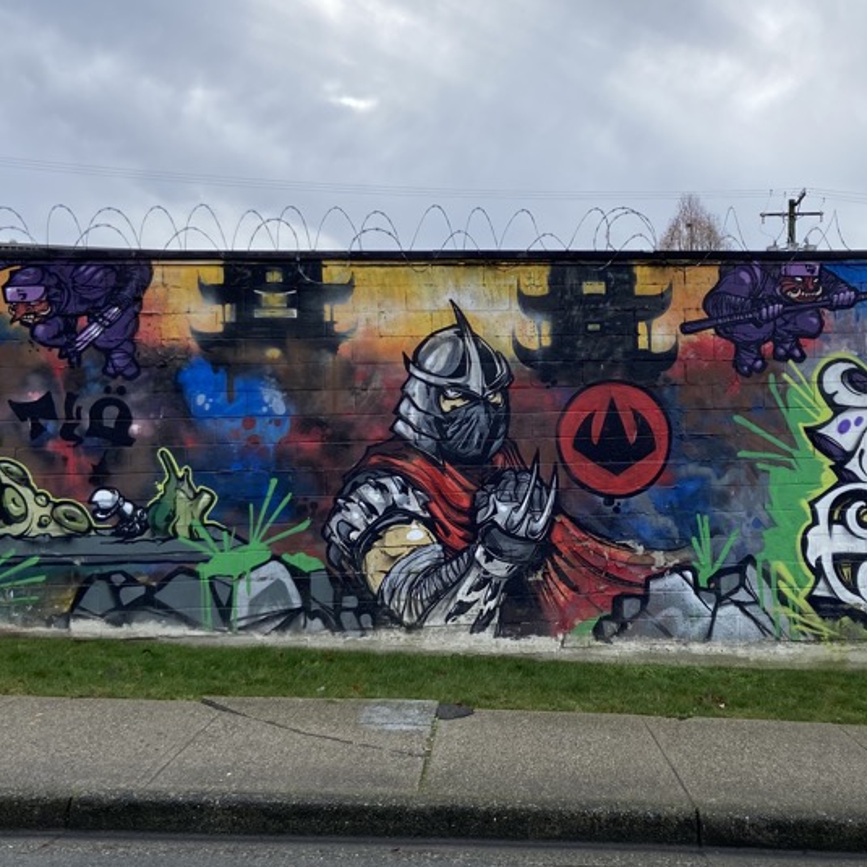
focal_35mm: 44
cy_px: 412
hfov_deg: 37.9
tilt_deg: +4.0
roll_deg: +1.3
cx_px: 583
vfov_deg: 38.3
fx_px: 1247
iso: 32
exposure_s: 1/626
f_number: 1.8
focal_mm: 4.25
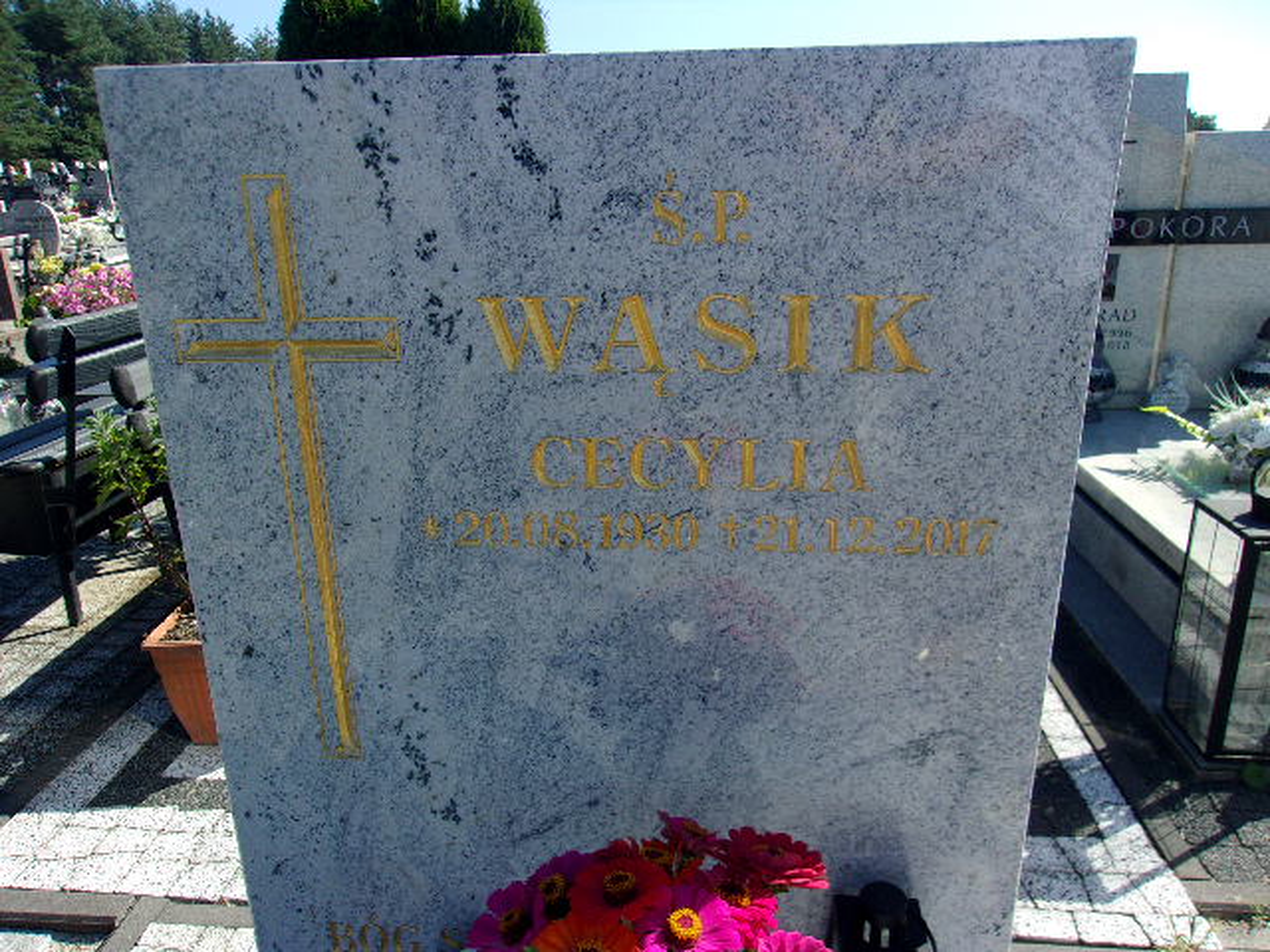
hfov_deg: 65.3
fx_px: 991
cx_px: 635
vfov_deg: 51.4
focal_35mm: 27
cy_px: 476
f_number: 10.4
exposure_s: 1/70
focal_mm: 4.9
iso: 80
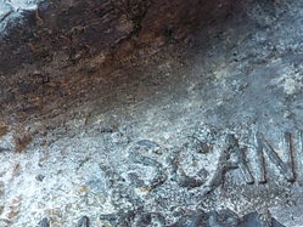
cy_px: 211
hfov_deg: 25.0
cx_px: 226
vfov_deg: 18.8
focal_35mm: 77
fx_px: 674
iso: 220
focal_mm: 4.1
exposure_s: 1/30
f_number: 3.3
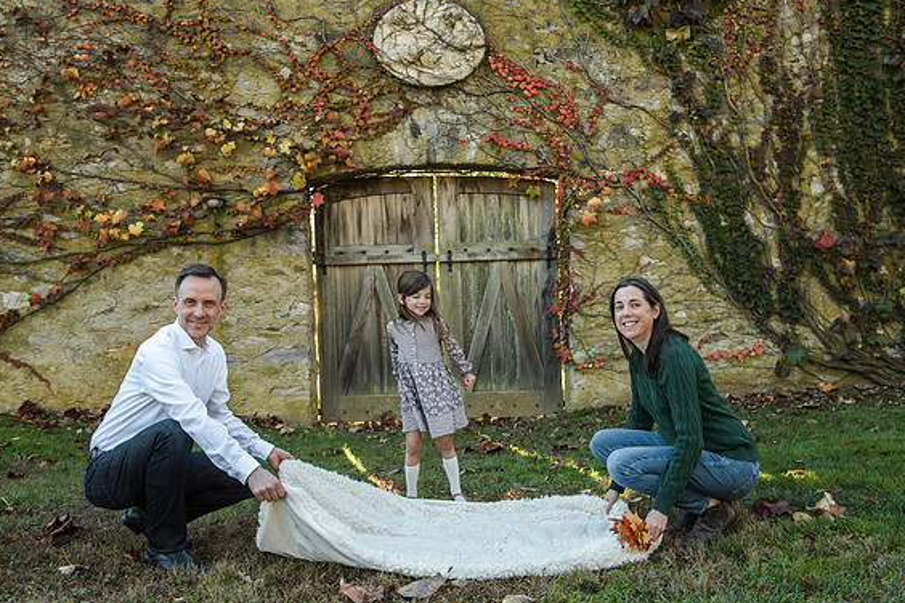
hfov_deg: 51.9
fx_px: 930
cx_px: 459
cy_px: 296
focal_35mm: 37
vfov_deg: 35.9
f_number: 5.6
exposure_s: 1/320
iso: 640
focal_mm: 36
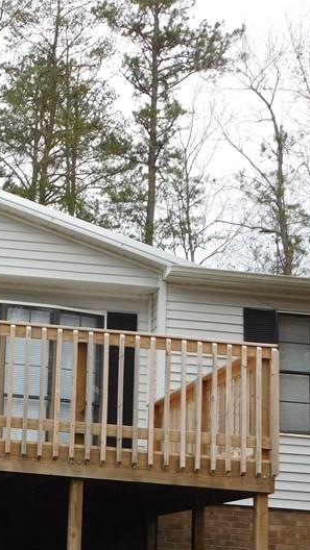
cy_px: 360
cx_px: -111
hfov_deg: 15.1
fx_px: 1111
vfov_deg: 27.7
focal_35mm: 76
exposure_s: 1/400
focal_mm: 6.3
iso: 125
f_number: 3.5
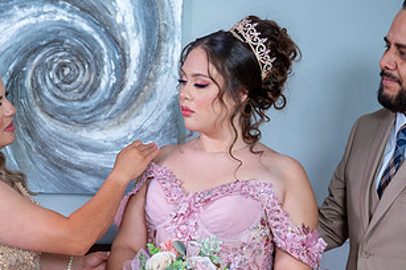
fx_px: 744
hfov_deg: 30.5
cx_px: 192
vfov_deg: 20.3
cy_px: 226
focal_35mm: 66
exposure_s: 1/60
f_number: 4
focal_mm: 34.5
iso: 1250
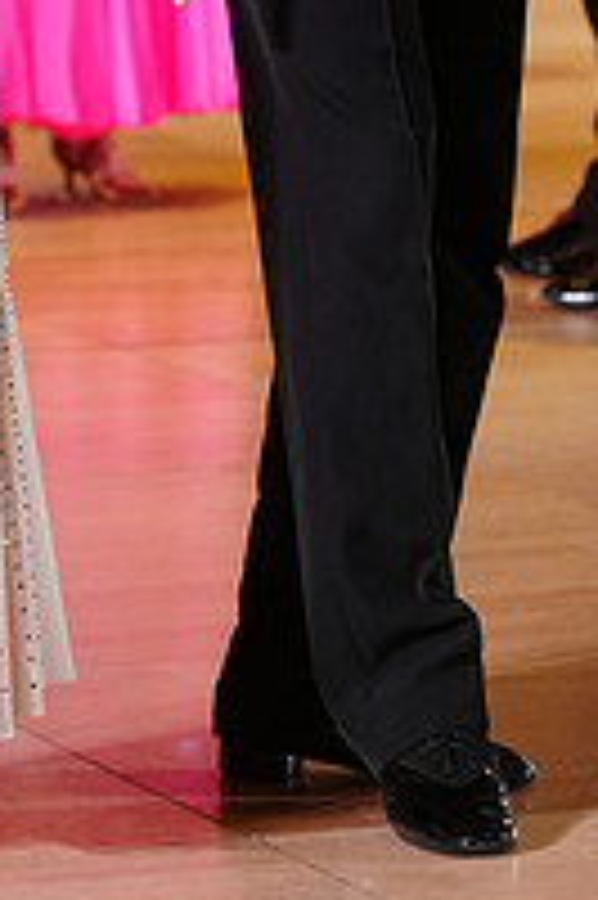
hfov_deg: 4.9
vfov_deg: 7.3
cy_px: -176
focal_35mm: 279
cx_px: 178
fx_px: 6963
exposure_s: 1/400
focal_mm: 96
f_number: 4
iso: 2500
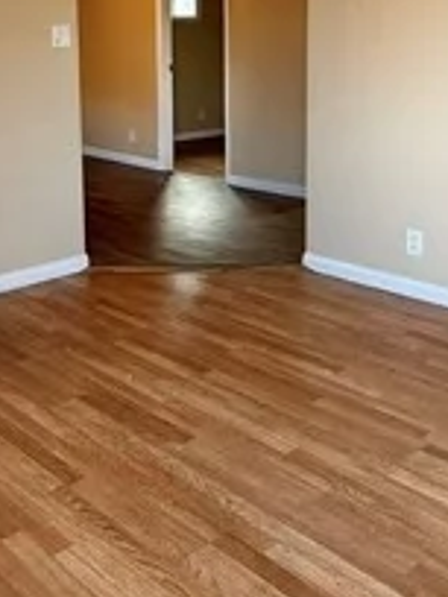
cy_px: 140
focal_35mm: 44
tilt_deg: -6.4
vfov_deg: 41.5
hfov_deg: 32.5
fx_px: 759
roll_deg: +0.6
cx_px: 138
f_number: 2.2
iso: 160
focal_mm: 2.22
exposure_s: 1/99
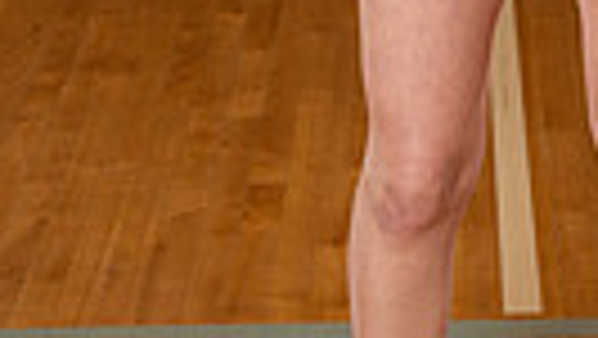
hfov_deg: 14.1
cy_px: -559
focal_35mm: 152
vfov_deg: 7.3
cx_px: 486
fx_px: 2412
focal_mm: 43
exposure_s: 1/250
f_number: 5.6
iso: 400
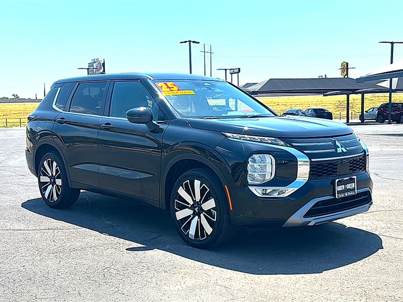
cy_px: 151
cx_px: 202
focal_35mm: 37
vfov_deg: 38.7
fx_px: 431
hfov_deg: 50.1
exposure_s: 1/4219
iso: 80
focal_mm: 6.86
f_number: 1.78
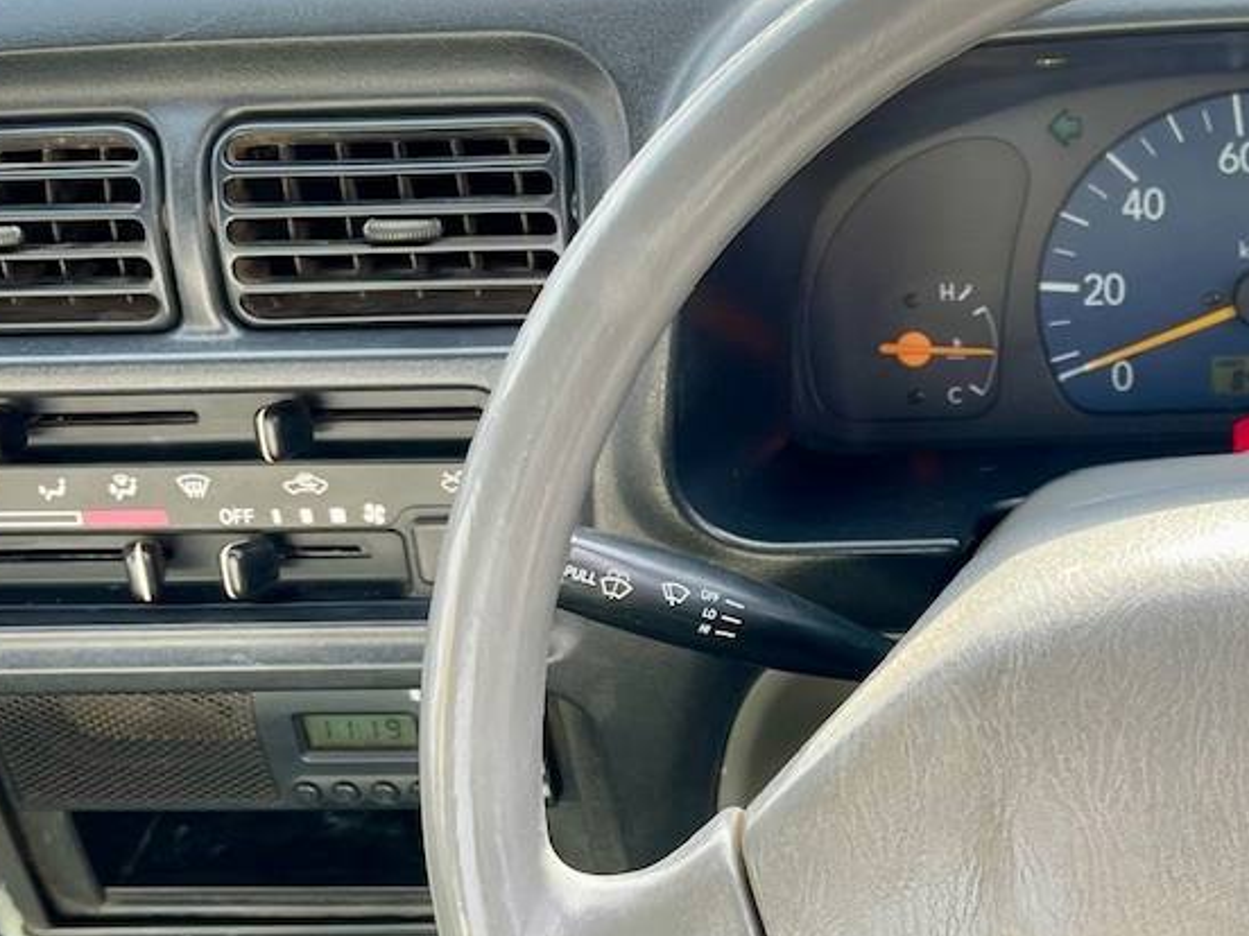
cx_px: 1016
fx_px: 2093
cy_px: 739
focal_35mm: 58
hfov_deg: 32.2
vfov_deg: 24.8
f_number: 1.6
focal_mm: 5.1
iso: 32
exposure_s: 1/124
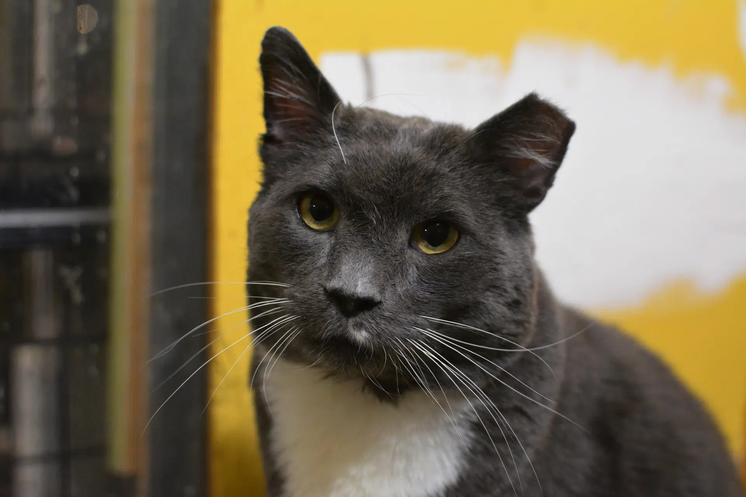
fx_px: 1088
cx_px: 373
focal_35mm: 52
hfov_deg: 37.9
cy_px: 248
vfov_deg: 25.8
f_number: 3.2
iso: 3200
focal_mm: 35
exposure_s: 1/100
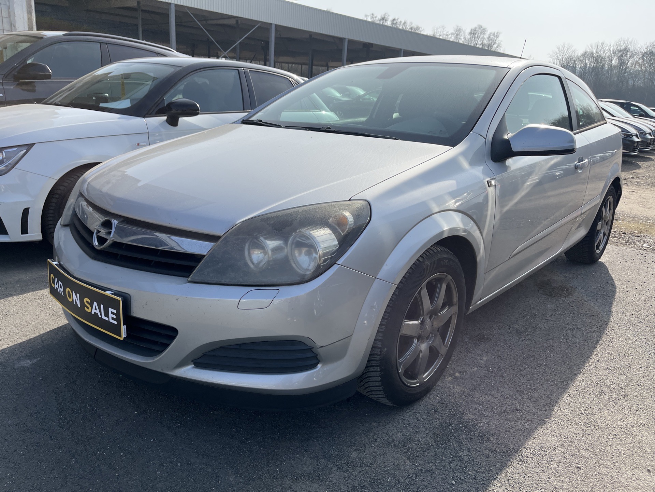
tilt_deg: -18.0
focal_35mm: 26
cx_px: 328
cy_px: 246
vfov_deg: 53.1
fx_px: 492
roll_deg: -3.7
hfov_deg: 67.3
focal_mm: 5.1
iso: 50
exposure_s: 1/2825
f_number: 1.6
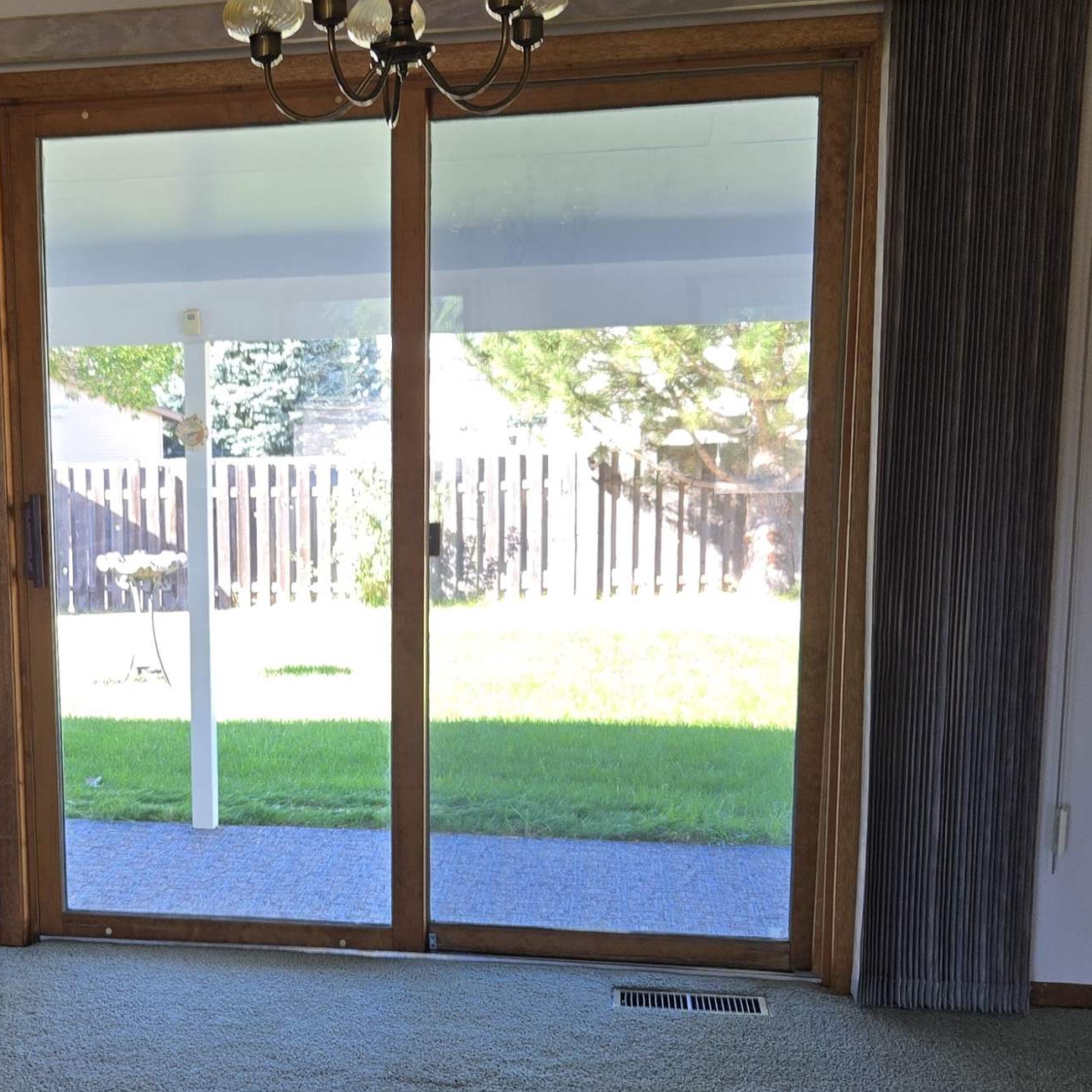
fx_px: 1713
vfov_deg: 35.2
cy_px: 656
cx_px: 197
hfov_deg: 34.1
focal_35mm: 48
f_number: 1.8
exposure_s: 1/180
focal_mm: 5.4
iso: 64
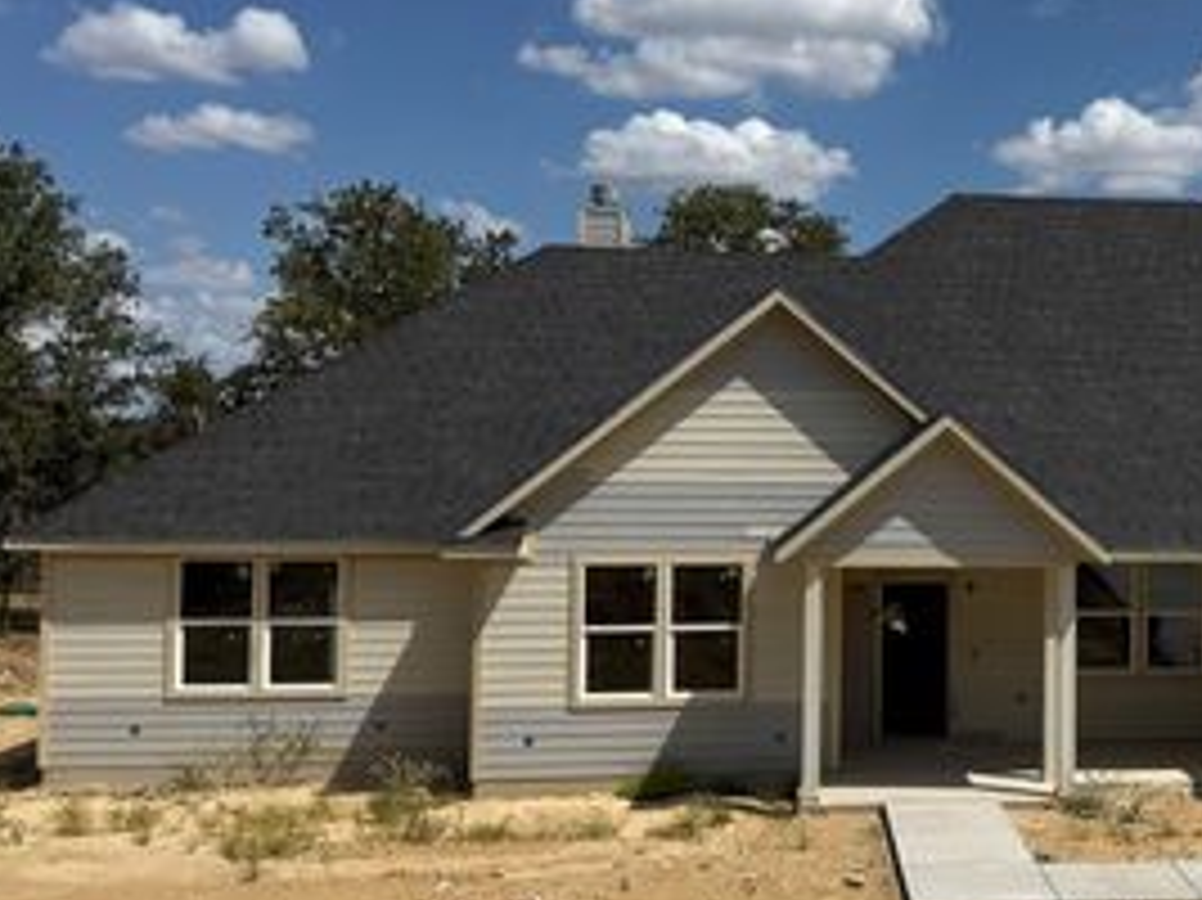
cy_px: 439
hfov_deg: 39.8
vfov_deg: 32.2
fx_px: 1562
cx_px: 1017
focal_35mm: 45
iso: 80
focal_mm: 6.76
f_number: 1.78
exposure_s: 1/9091
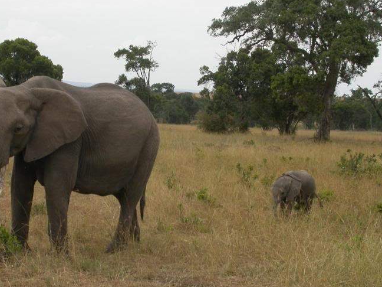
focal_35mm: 116
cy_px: 118
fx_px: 1280
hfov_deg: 17.0
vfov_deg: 12.8
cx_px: 147
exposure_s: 1/361
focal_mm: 19.5
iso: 100
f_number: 5.5
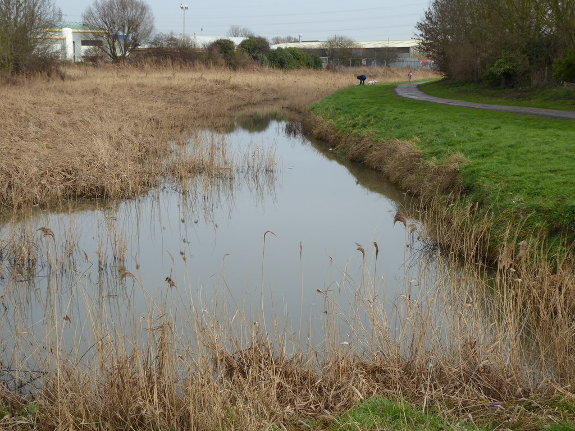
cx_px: 288
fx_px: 1080
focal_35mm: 65
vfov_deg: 22.6
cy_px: 216
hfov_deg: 29.8
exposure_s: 1/160
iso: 80
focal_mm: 10.9
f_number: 4.3
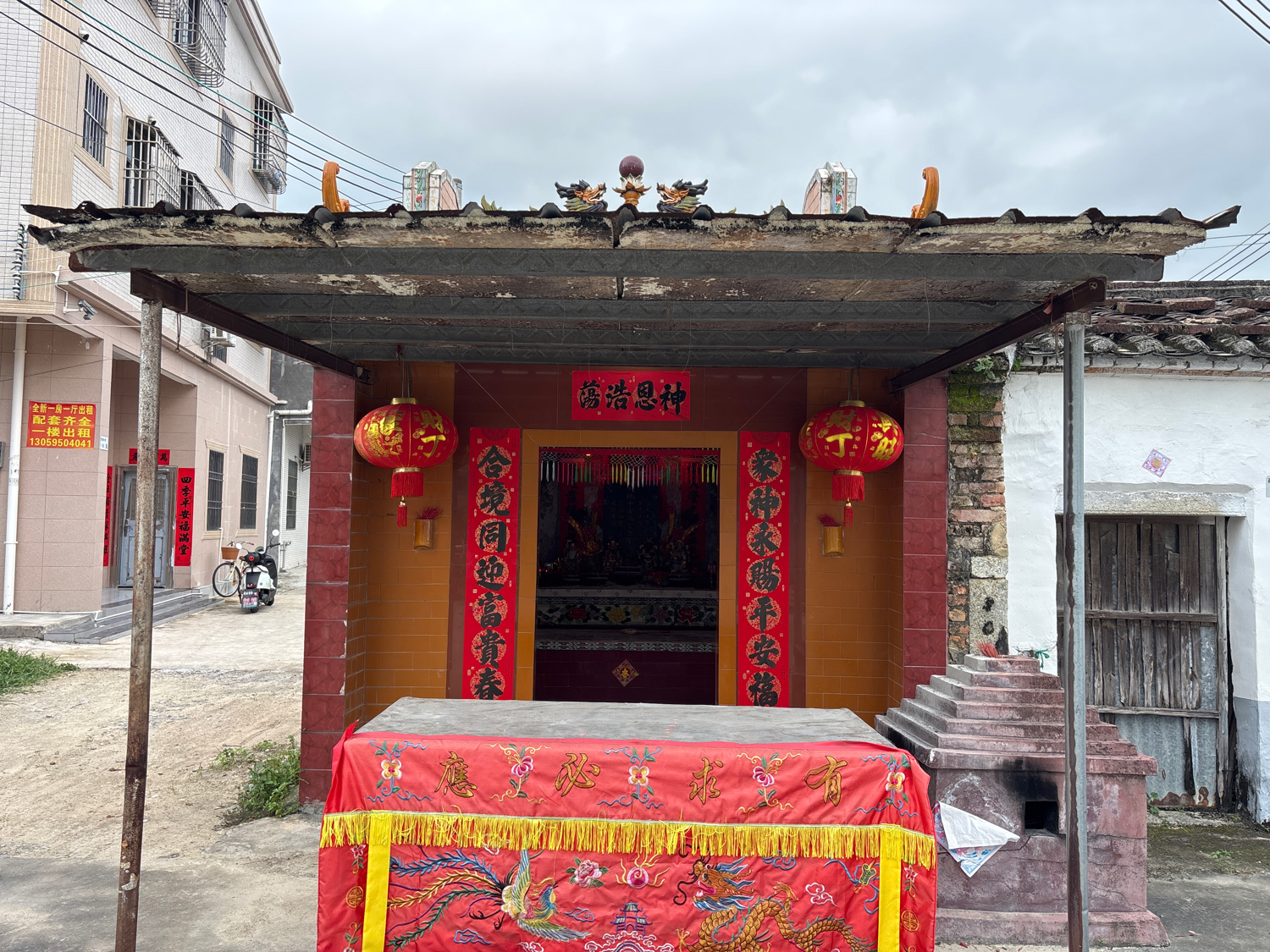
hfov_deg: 67.3
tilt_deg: +2.7
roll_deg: +0.5
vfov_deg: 53.1
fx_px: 954
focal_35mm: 26
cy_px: 476
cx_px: 635
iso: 40
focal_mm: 5.96
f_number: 1.6
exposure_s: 1/212
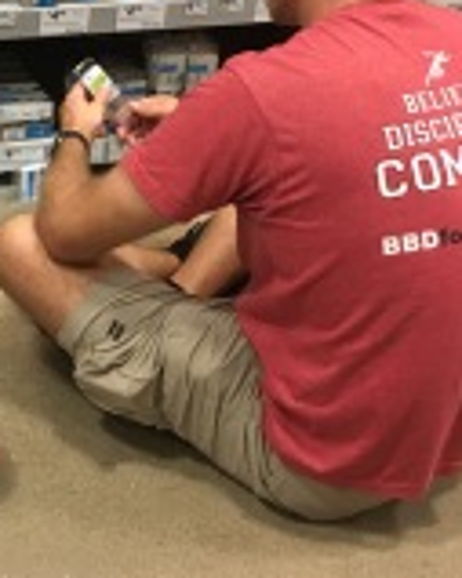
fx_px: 1112
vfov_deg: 28.5
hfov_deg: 21.8
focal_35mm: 65
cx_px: -87
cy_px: 113
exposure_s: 1/30
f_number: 2.2
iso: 200
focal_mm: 4.15
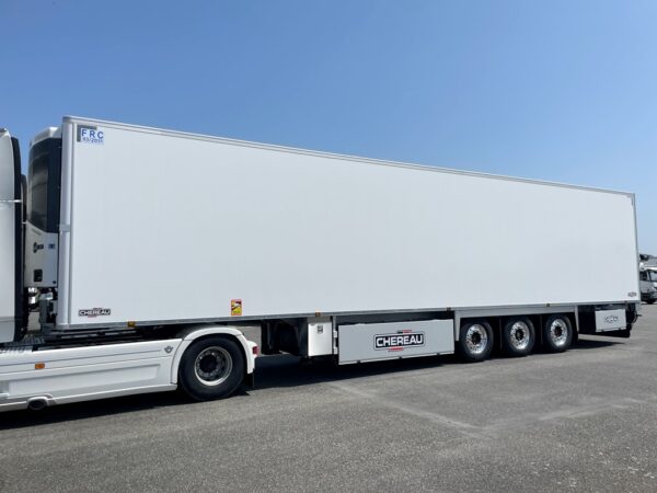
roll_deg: +2.5
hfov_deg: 67.3
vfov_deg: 53.1
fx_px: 493
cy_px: 246
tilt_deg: +6.2
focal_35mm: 26
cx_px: 328
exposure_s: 1/6494
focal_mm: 4.2
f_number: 1.6
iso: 32
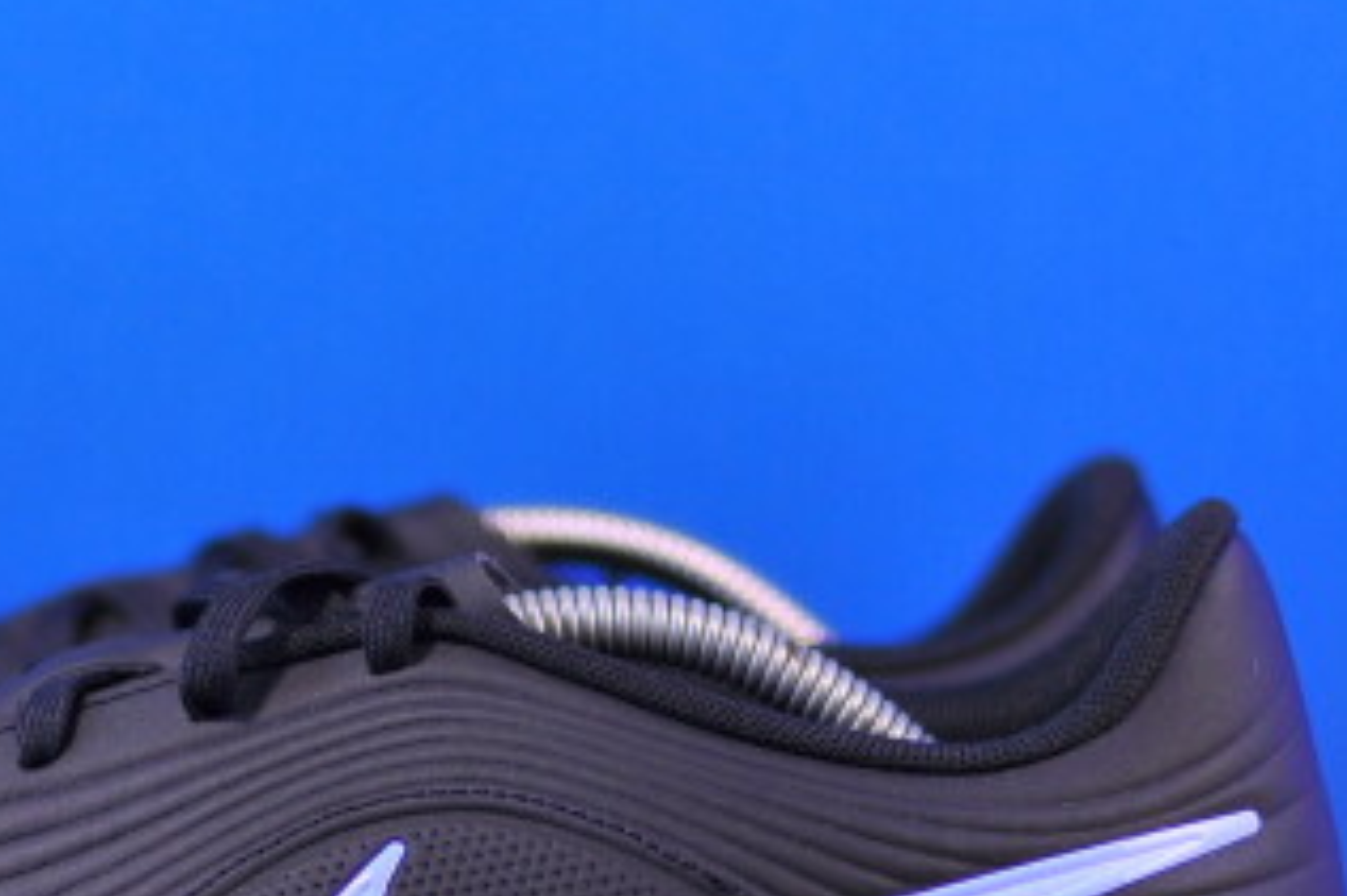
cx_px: 178
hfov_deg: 10.8
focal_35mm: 189
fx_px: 7068
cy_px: 529
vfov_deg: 7.3
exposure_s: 1/320
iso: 250
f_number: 2
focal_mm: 50
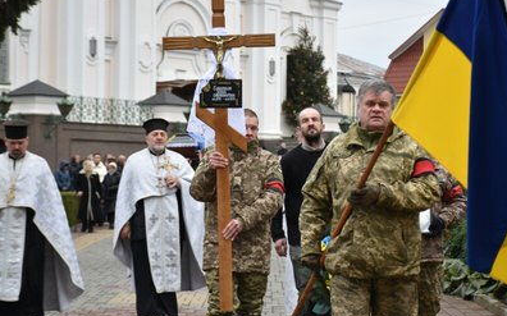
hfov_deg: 20.4
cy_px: 164
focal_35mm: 102
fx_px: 1409
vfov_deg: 12.8
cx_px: 254
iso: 400
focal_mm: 66
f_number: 6.3
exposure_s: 1/160
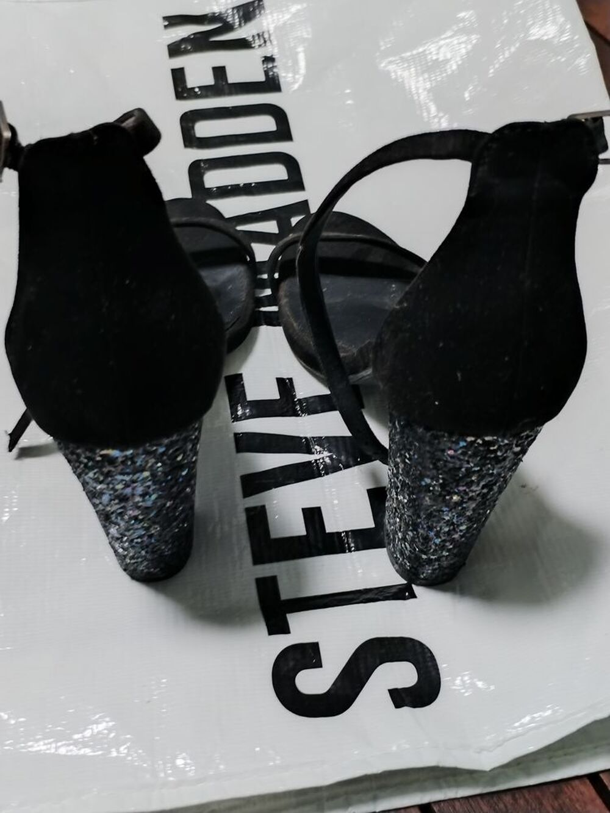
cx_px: 305
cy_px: 406
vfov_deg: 46.8
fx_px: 940
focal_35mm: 40
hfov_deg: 36.0
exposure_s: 1/293
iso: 100
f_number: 1.8
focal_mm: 4.75
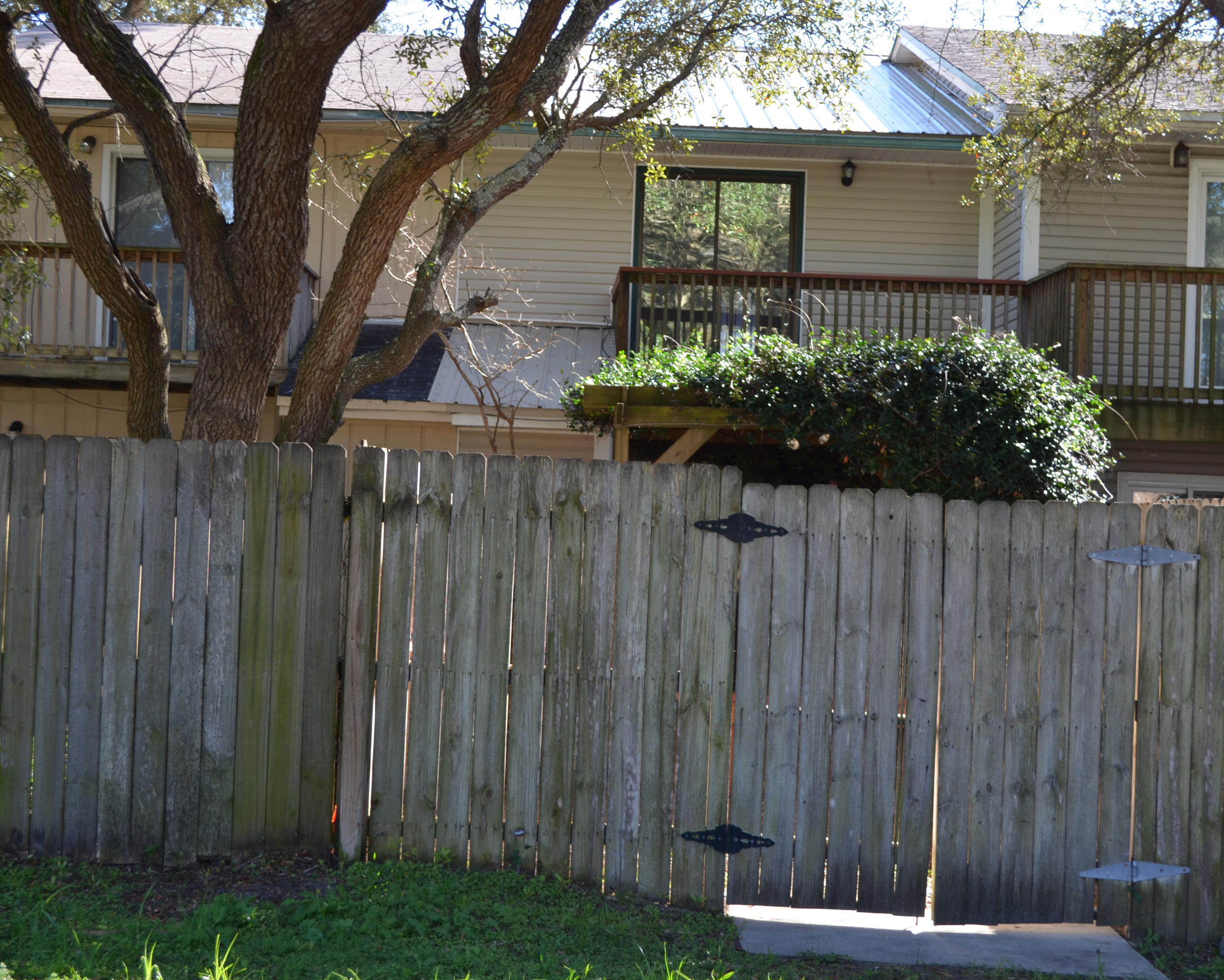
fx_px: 2158
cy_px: 491
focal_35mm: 60
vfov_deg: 25.6
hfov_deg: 31.7
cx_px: 615
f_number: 5.6
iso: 200
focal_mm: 35
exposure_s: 1/125
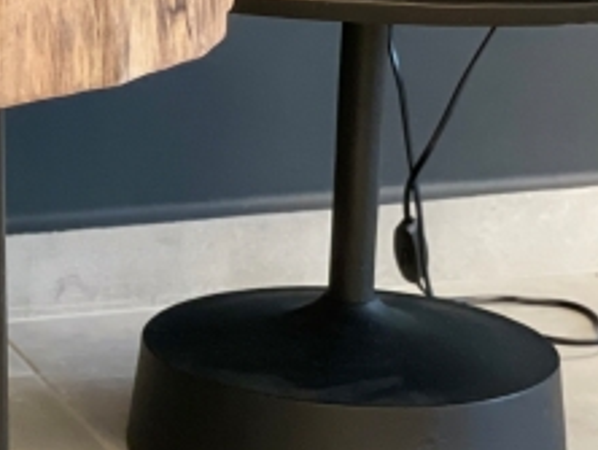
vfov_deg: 8.0
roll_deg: +0.9
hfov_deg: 10.1
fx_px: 3199
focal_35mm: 185
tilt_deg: -13.0
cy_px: 110
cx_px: -462
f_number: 2
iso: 250
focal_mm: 6
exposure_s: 1/33
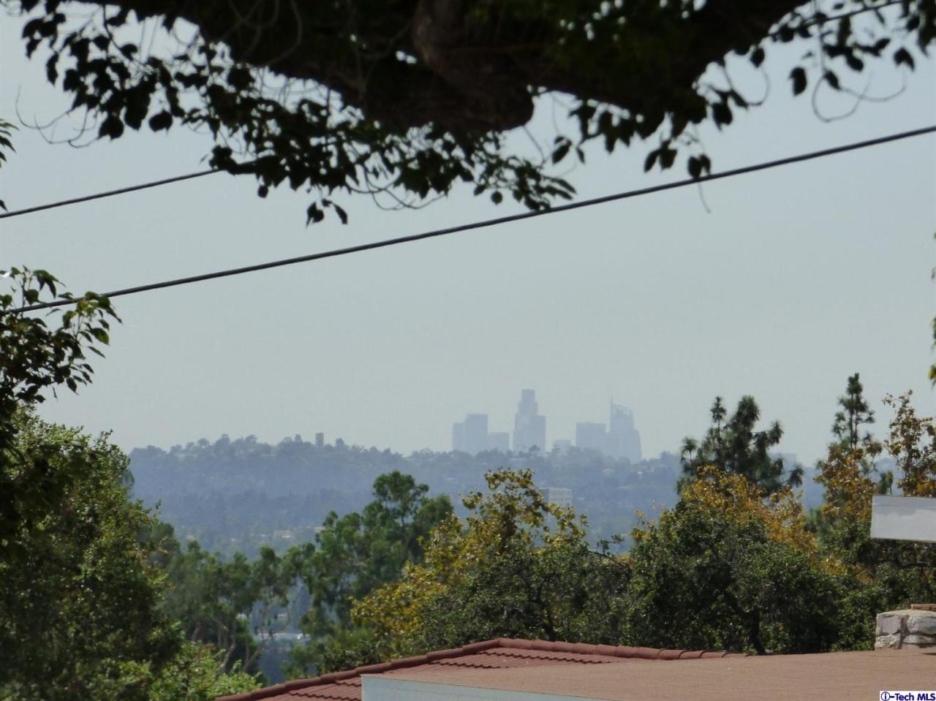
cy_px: 350
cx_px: 468
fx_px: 8649
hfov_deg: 6.2
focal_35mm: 320
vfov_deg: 4.6
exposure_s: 1/1000
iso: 200
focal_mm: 52.16
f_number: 5.5
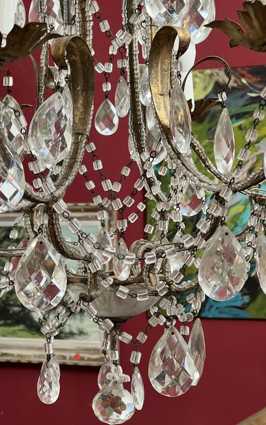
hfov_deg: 15.9
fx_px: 950
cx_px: 113
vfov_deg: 25.2
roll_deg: +0.6
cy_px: 212
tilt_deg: -2.4
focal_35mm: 82
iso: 320
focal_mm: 9
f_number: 2.8
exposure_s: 1/50
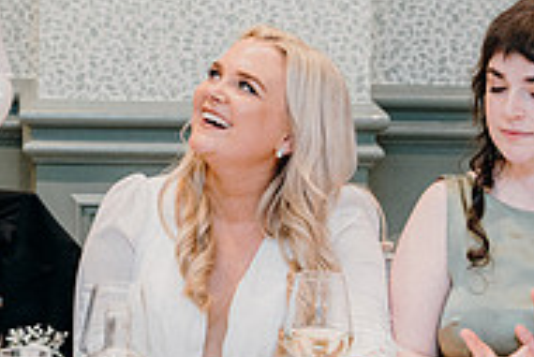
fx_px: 2761
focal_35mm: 186
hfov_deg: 11.0
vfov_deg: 7.4
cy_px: 86
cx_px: 22
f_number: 3.5
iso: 2500
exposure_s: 1/160
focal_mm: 61
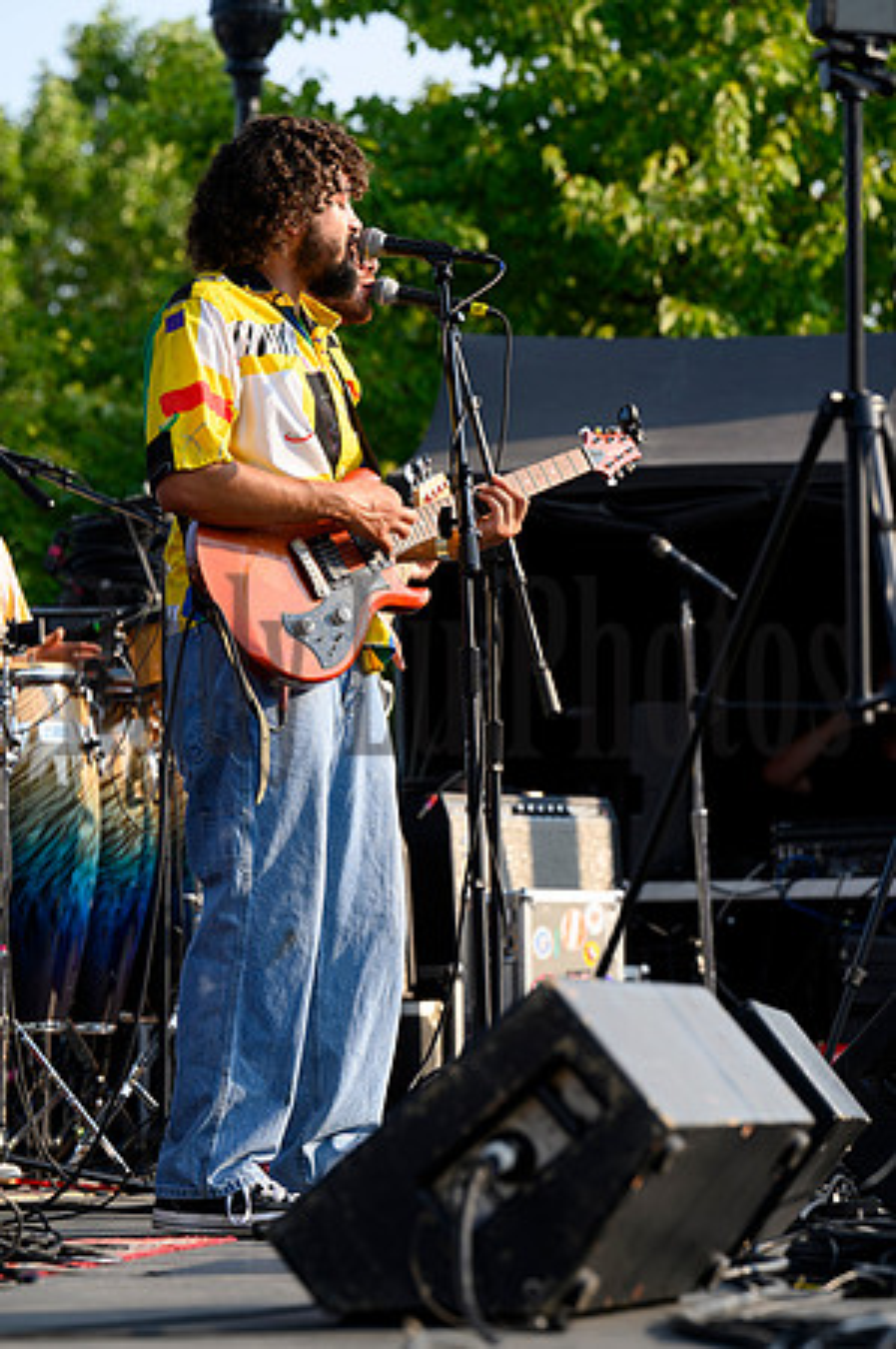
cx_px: 448
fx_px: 5051
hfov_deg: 10.1
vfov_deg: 15.2
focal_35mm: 135
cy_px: 674
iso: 100
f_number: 5.6
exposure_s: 1/200
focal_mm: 135
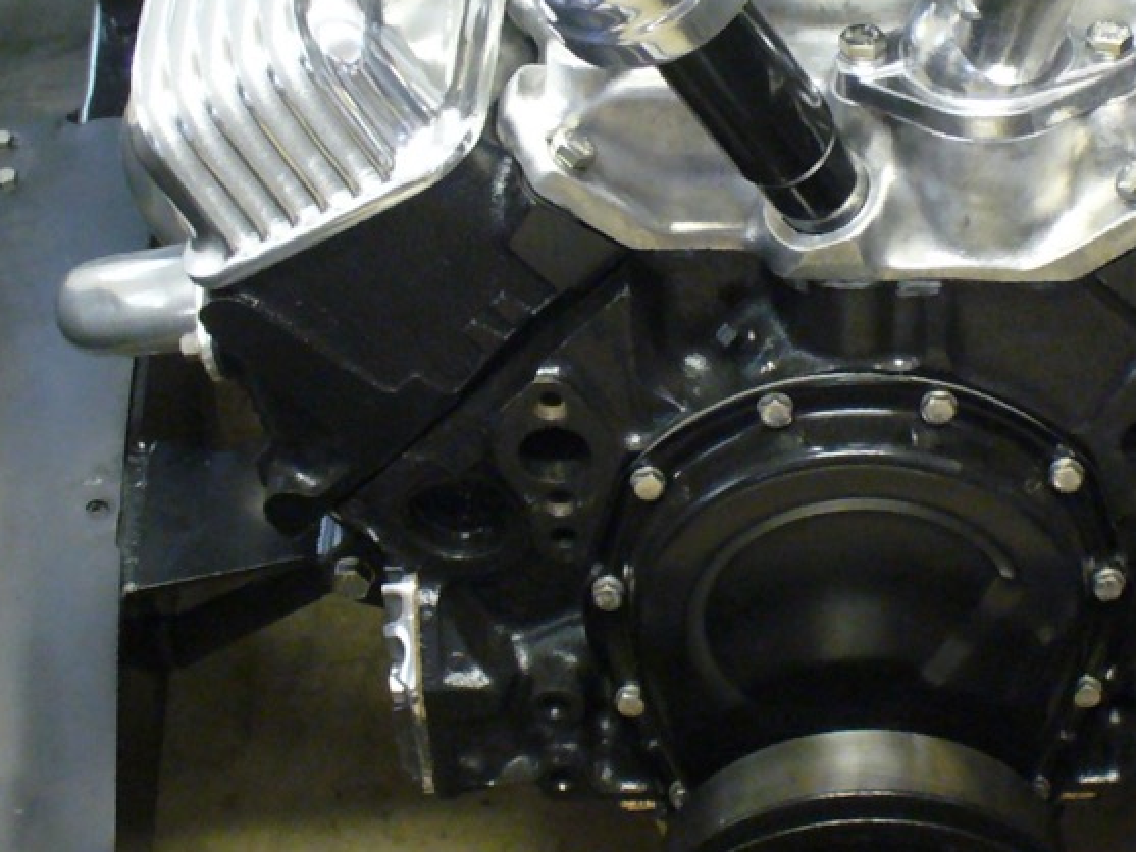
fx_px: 2790
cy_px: 157
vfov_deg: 17.2
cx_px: 881
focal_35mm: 85
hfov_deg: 22.7
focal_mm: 6.1
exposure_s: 1/8
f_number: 2.8
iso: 200
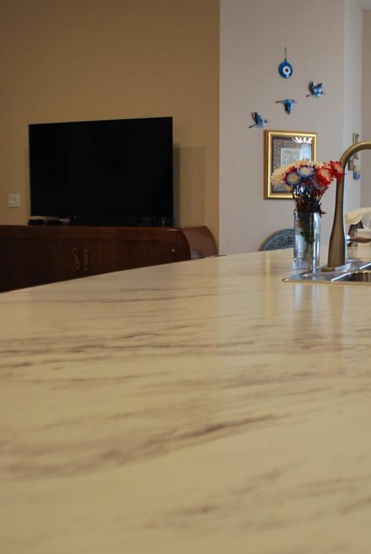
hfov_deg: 33.2
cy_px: 249
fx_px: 617
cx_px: 247
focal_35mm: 40
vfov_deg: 48.3
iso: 400
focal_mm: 18
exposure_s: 1/30
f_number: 3.8
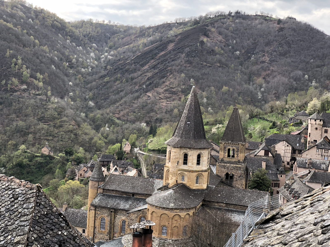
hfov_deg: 36.8
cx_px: 165
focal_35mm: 52
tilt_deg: -3.7
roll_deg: -3.3
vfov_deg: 28.0
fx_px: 496
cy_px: 124
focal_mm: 6
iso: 16
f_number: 2.4
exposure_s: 1/137
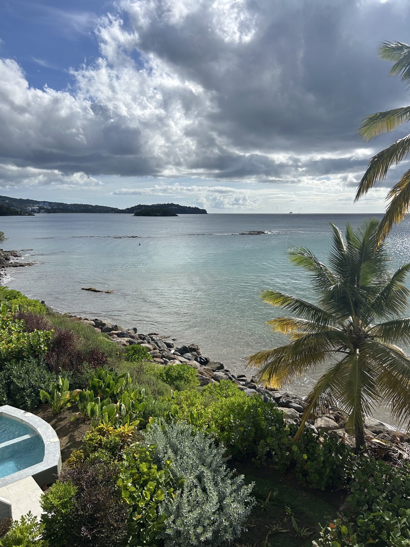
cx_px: 205
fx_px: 411
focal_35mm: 26
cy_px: 274
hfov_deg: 53.1
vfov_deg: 67.3
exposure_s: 1/7463
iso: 50
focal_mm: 5.7
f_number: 1.5
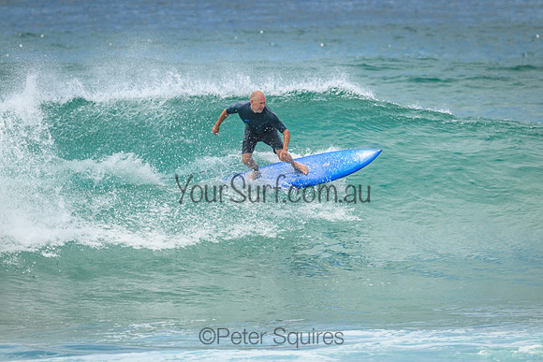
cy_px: 181
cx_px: 272
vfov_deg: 1.7
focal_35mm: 800
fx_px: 12069
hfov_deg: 2.6
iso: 1250
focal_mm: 800
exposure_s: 1/2000
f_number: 11
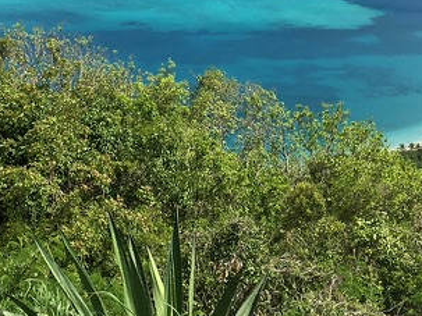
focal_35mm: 98
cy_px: -81
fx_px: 1194
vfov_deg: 14.5
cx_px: 184
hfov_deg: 20.0
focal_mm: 4.15
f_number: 2.2
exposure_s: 1/1425
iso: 25
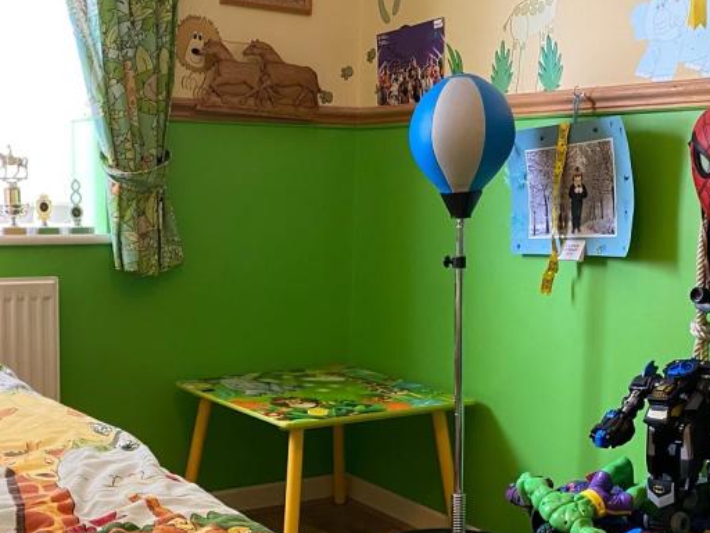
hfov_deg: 36.5
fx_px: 1067
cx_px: 241
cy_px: 350
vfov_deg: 27.9
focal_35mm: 52
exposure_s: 1/50
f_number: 1.8
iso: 125
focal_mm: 4.25
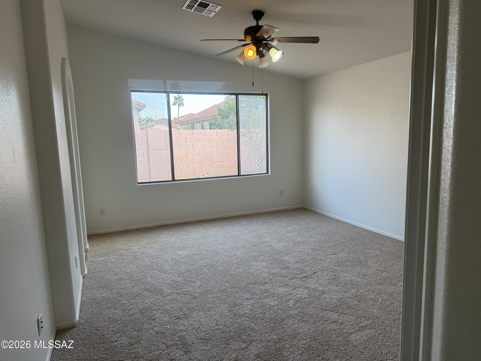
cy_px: 180
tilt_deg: -7.4
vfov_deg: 56.8
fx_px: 333
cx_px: 240
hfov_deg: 71.6
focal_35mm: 24
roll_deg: +1.6
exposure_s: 1/130
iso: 50
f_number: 1.78
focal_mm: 6.76
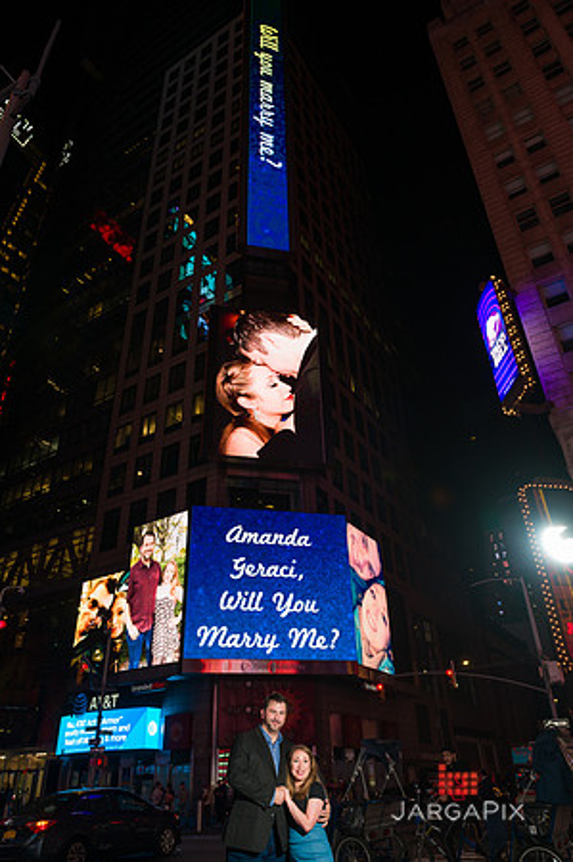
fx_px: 574
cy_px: 431
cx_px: 286
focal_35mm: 24
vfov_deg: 73.8
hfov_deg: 53.0
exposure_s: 1/200
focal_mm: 24
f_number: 5.6
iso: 500
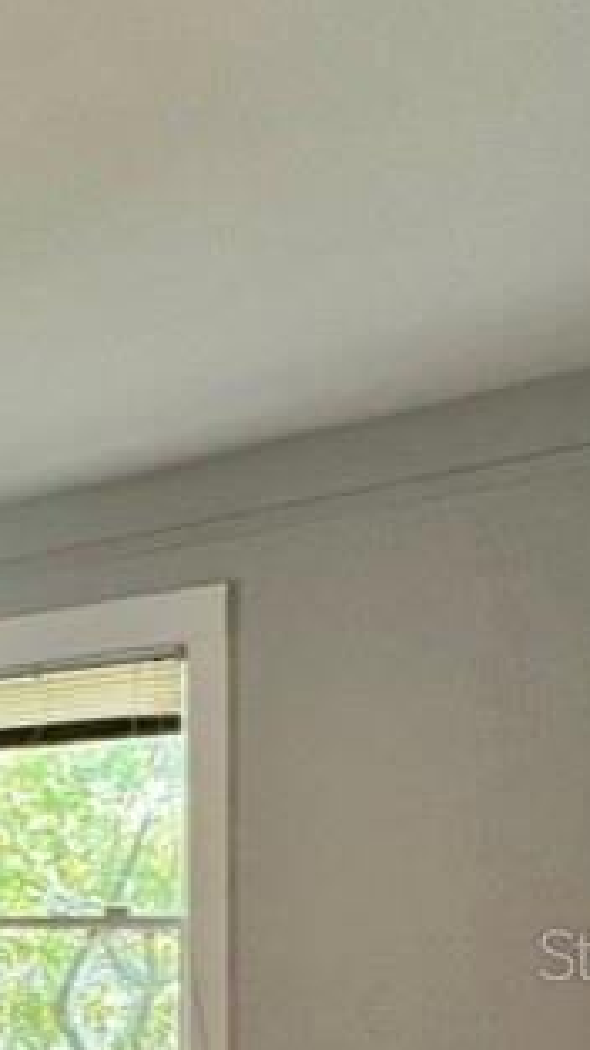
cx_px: -434
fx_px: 1391
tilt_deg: -1.2
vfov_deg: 38.4
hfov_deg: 19.0
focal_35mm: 50
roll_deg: -0.1
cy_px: 953
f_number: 2.2
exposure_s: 1/120
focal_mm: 2.22
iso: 125
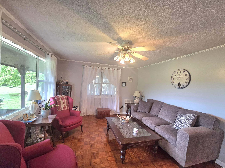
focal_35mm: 13
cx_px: 112
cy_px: 84
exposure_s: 1/60.2
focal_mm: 2.2
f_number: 2.2
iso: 320
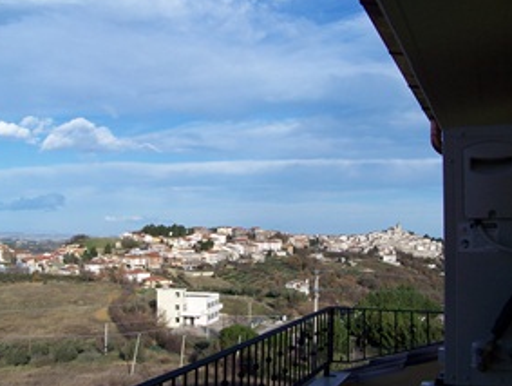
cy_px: 189
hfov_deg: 40.4
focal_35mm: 47
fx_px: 696
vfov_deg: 30.9
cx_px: 233
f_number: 4
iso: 80
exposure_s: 1/750
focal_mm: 6.3
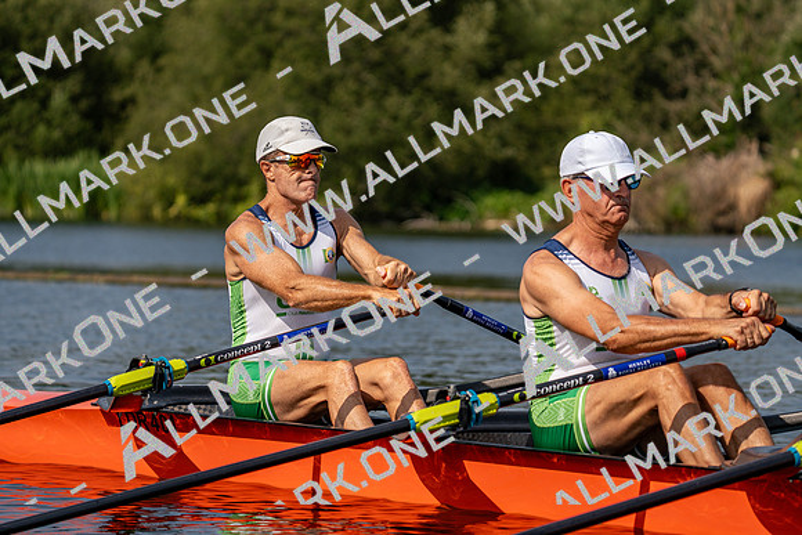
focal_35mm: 200
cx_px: 401
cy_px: 268
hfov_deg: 10.3
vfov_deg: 6.9
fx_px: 4456
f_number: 5.6
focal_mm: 200
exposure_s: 1/1600
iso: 160
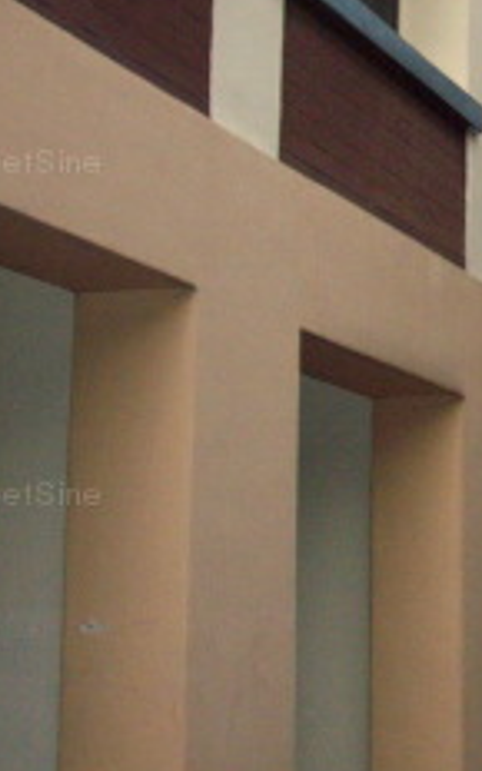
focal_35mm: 93
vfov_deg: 22.1
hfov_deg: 12.9
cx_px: 821
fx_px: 1955
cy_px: 166
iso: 190
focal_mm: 6.2
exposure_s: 1/50
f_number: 2.8
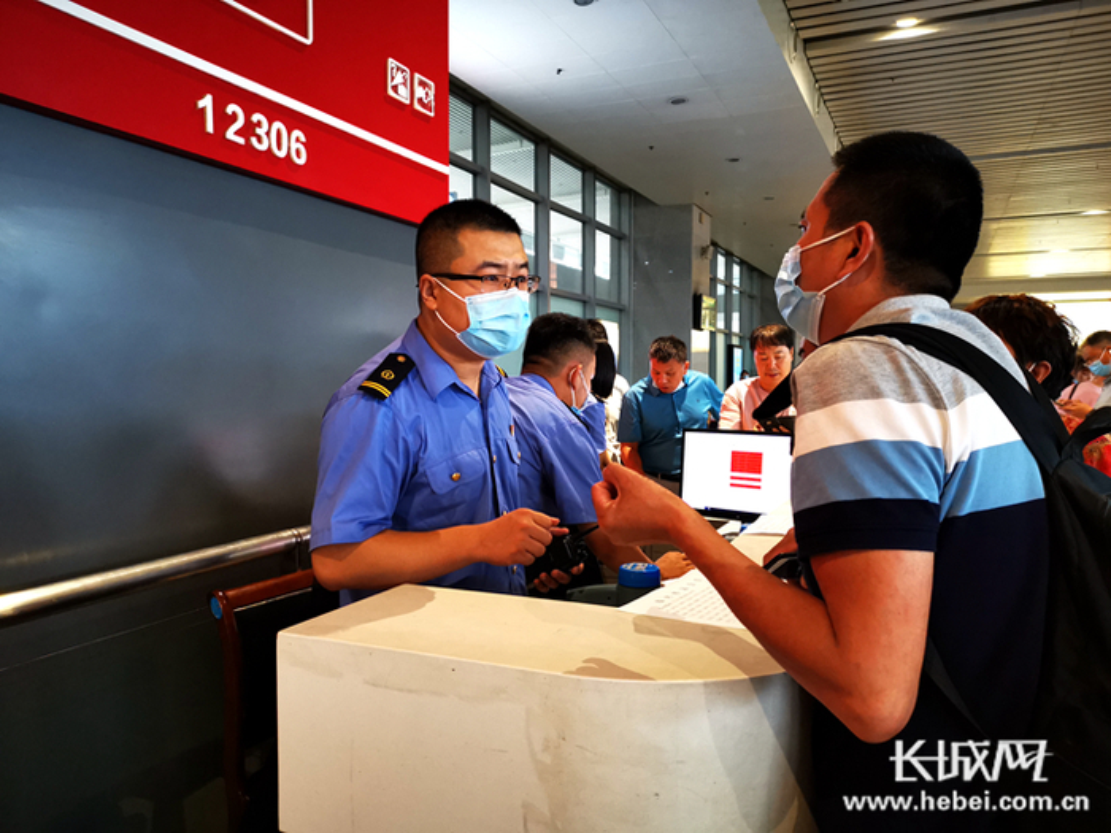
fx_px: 867
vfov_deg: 51.4
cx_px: 556
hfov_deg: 65.3
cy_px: 416
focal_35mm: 27
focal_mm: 5.58
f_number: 1.8
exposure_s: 1/50
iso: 400
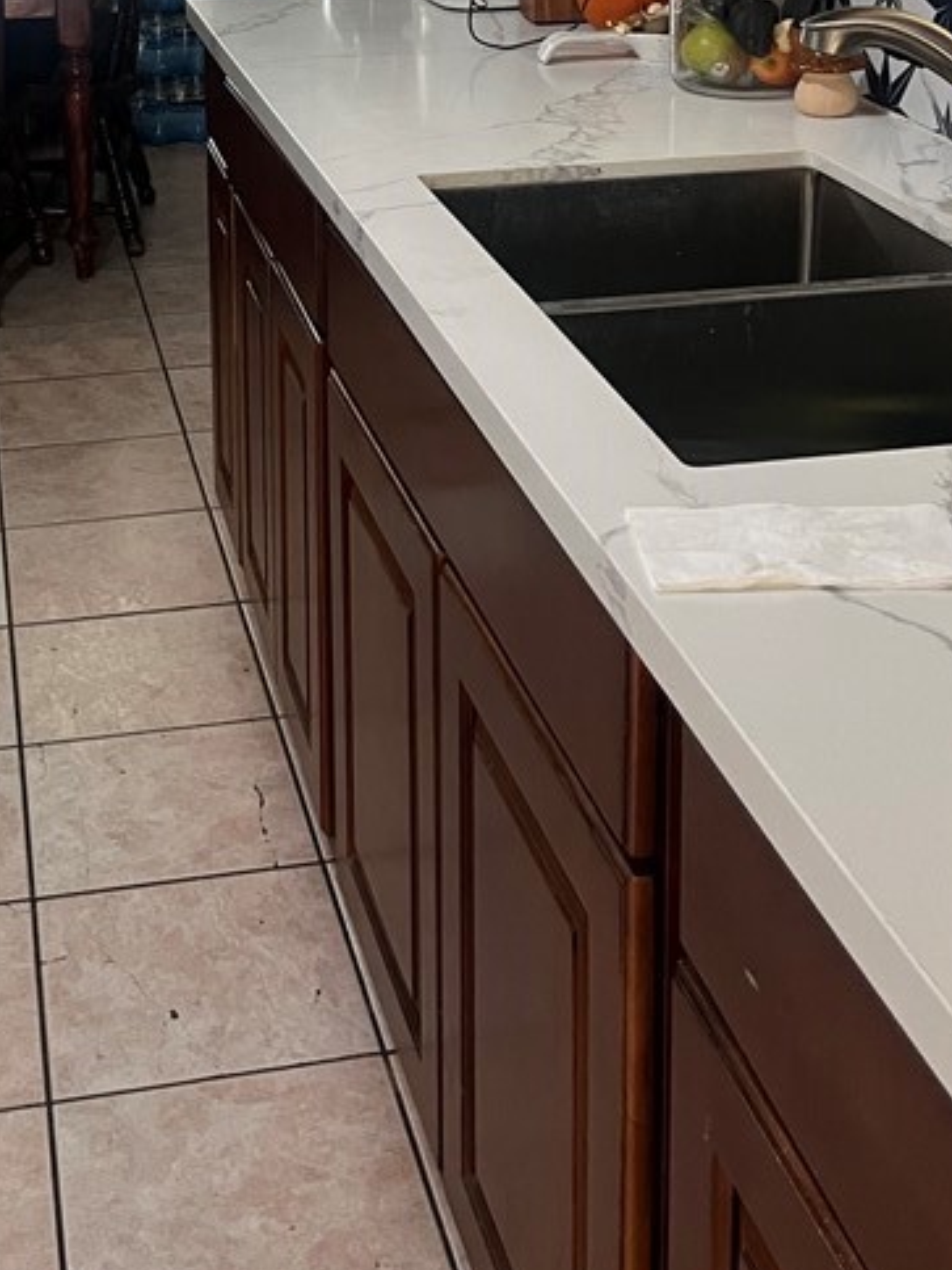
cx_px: 320
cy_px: 8
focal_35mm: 55
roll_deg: +1.4
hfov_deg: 26.4
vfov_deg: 32.2
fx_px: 2017
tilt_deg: -10.3
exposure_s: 1/60
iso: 250
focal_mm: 5.1
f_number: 1.6
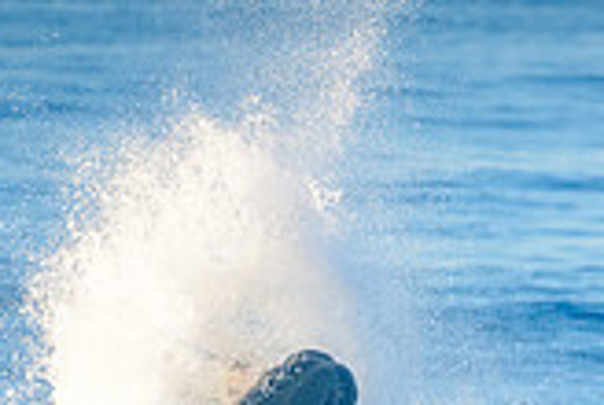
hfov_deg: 1.2
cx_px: 482
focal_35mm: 1767
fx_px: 29700
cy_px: 624
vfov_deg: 0.8
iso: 900
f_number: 5.6
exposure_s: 1/2000
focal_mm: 500
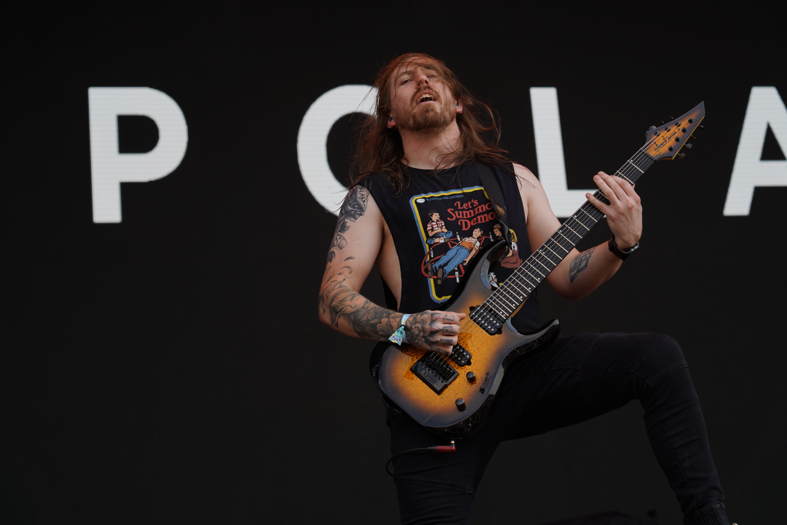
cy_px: 262
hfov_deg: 19.5
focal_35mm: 105
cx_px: 394
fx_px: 2295
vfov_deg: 13.0
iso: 100
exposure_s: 1/320
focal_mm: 105
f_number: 6.3
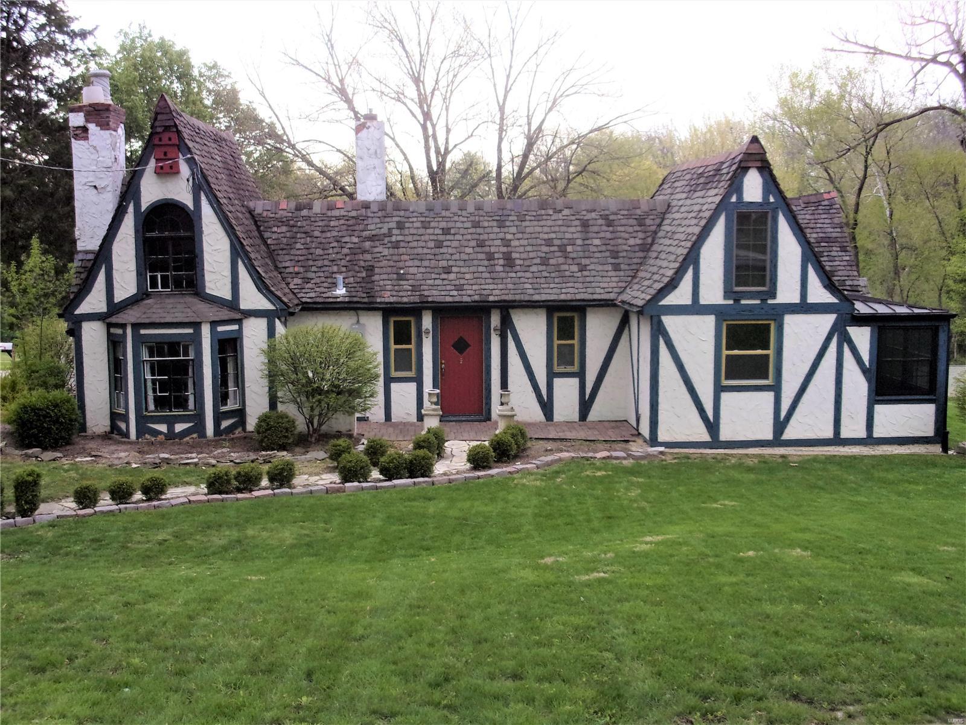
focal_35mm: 43
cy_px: 362
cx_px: 483
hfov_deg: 43.9
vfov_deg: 33.6
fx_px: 1200
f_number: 4.7
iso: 200
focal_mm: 7.8
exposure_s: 1/350
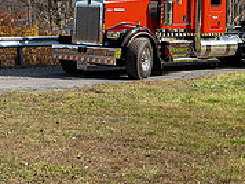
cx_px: 186
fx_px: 886
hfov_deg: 15.7
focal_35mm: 125
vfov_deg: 11.6
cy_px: -39
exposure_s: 1/80
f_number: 2.8
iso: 100
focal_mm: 40
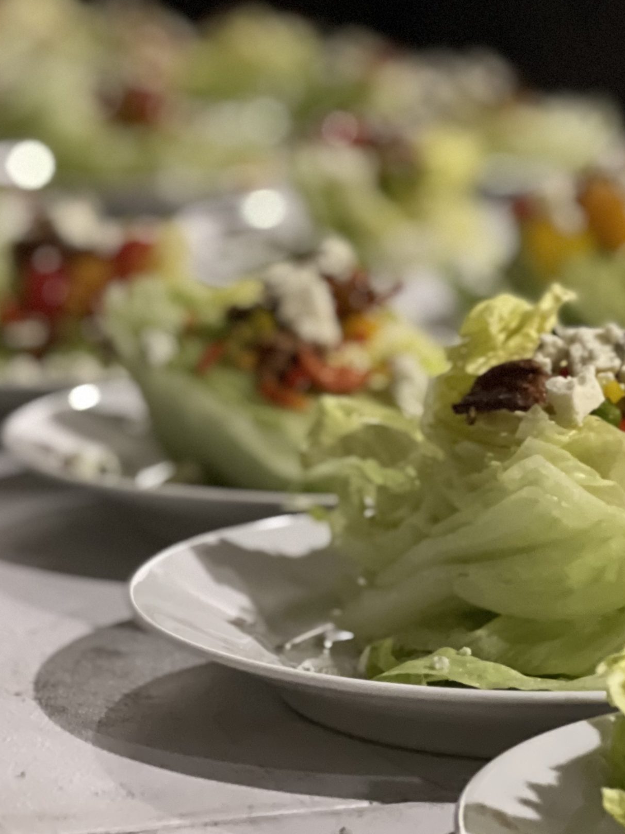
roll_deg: -0.2
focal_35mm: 122
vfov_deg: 16.1
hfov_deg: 12.1
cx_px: 384
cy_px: 235
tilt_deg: -5.9
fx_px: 2937
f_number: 2.8
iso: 640
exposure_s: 1/15
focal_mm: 9
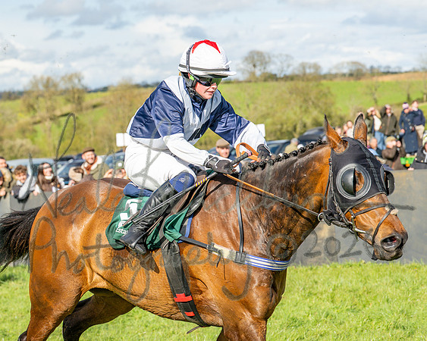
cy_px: 171
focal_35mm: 127
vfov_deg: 12.2
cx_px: 241
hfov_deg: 15.2
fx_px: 1599
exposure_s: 1/1600
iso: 250
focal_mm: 70
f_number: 4.5
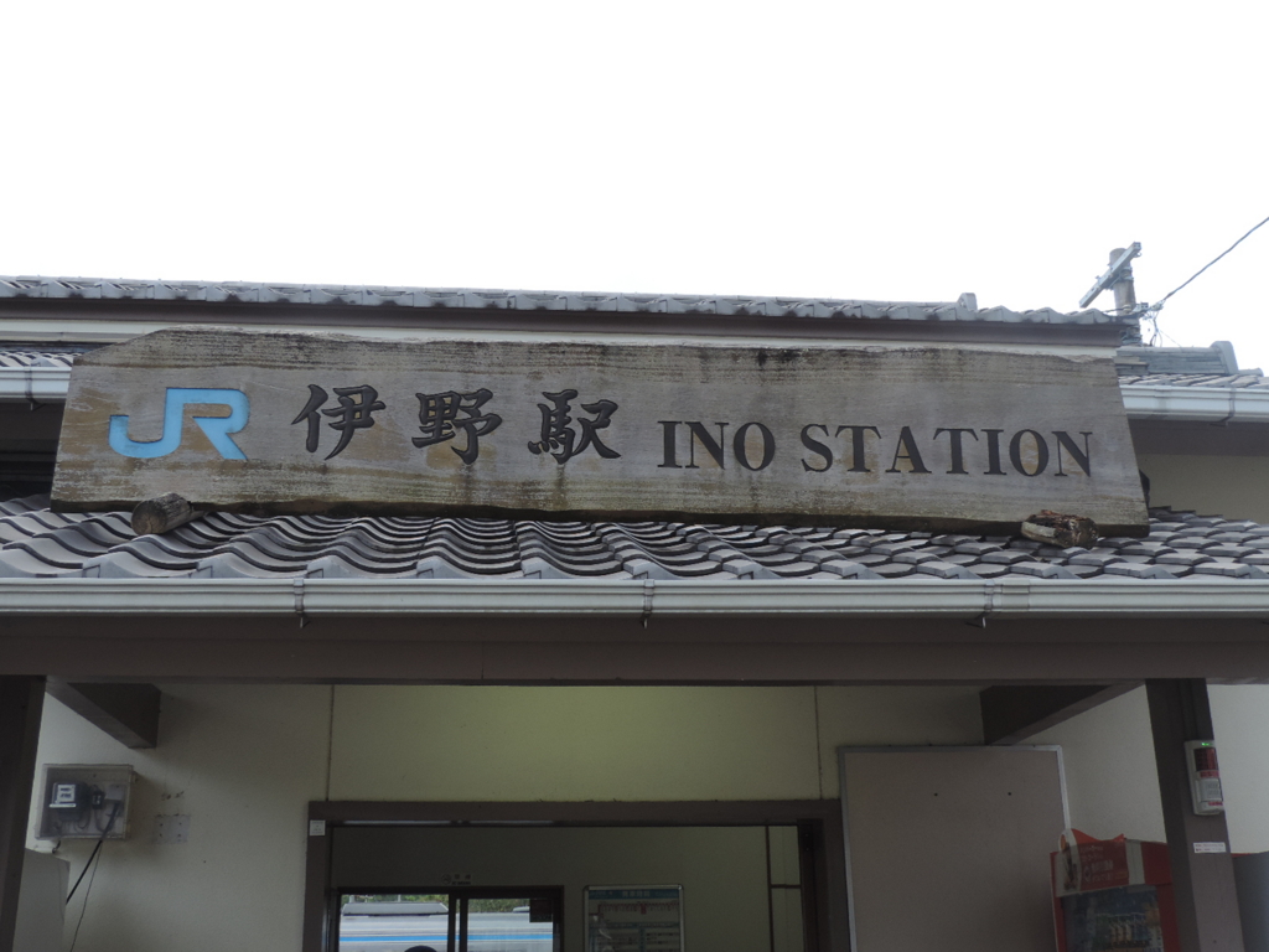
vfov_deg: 36.0
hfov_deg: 46.8
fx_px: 1466
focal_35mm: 40
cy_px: 476
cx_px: 634
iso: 80
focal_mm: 7.1
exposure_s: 1/60
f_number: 3.3
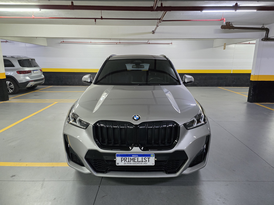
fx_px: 182
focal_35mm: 23
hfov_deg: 73.9
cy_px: 102
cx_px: 137
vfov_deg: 58.9
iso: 1250
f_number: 1.7
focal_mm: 6.3
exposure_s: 1/40
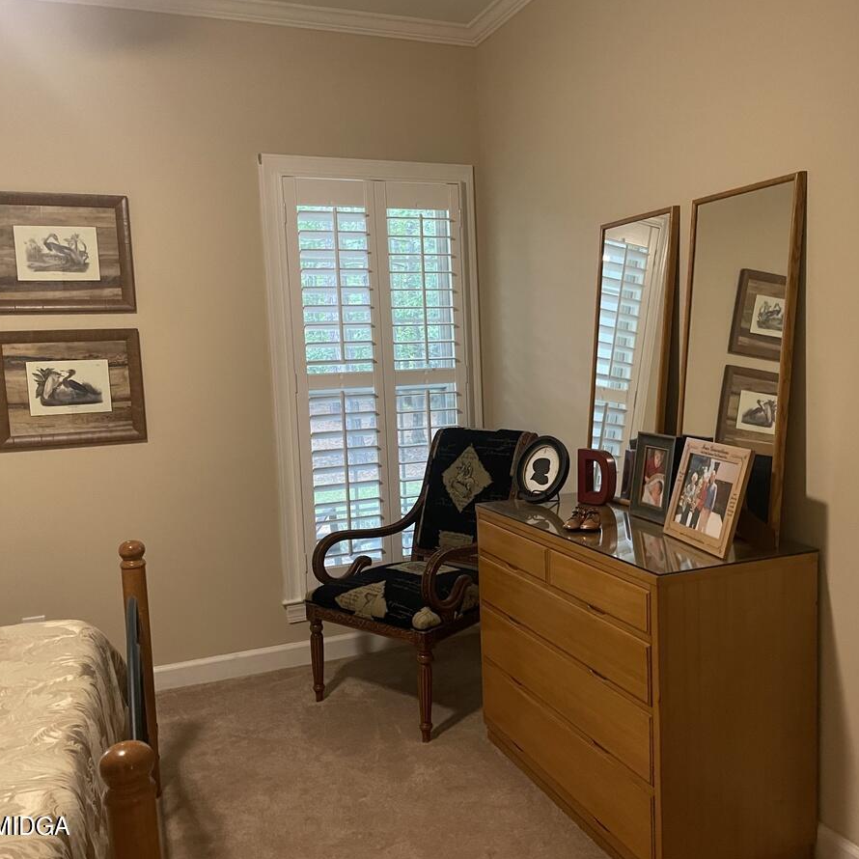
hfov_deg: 52.4
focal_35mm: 31
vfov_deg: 52.5
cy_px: 431
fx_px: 870
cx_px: 486
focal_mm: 4.2
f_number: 1.6
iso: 500
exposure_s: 1/60
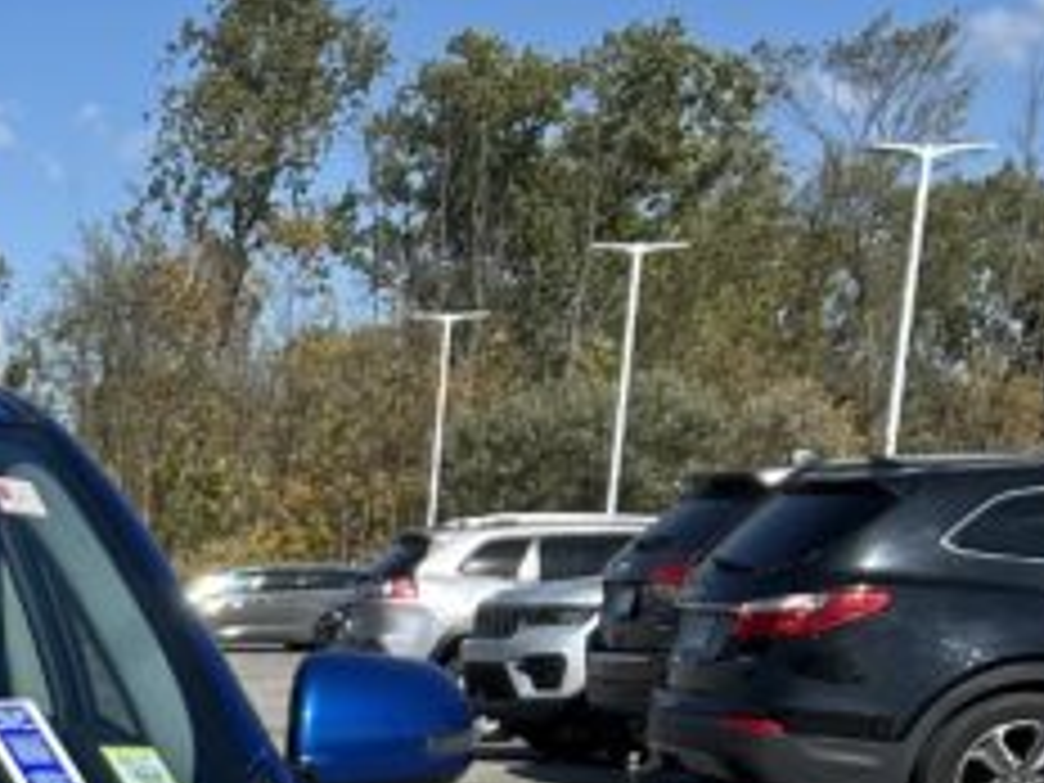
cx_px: -616
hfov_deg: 15.5
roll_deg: -0.3
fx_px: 3468
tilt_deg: -13.4
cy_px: 1143
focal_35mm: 115
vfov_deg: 12.3
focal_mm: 5.7
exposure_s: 1/3460
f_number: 1.5
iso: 50
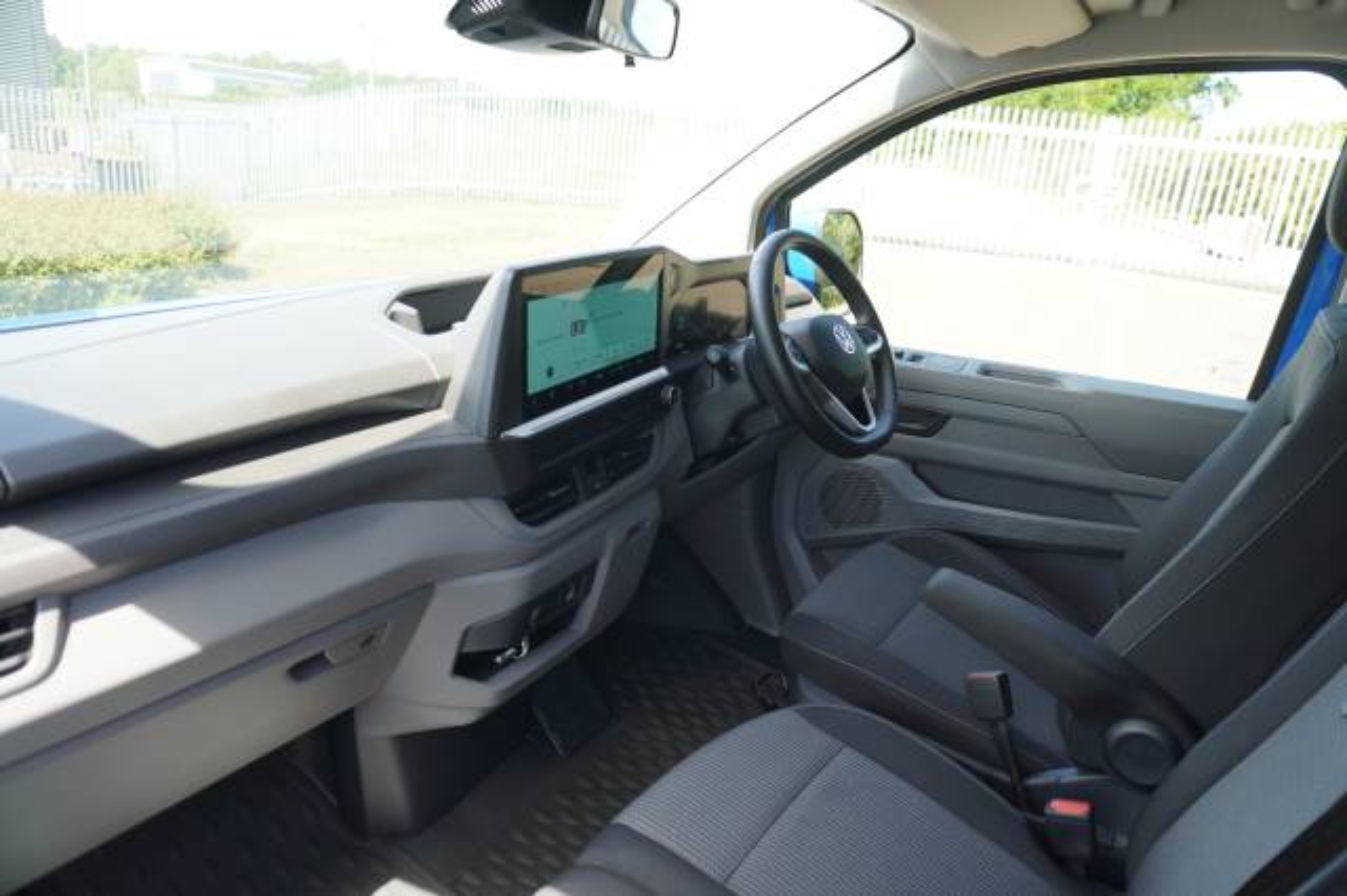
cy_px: 448
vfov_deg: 53.1
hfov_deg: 73.8
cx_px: 674
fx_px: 897
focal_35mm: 24
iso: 125
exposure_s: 1/60
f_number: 4
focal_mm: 16
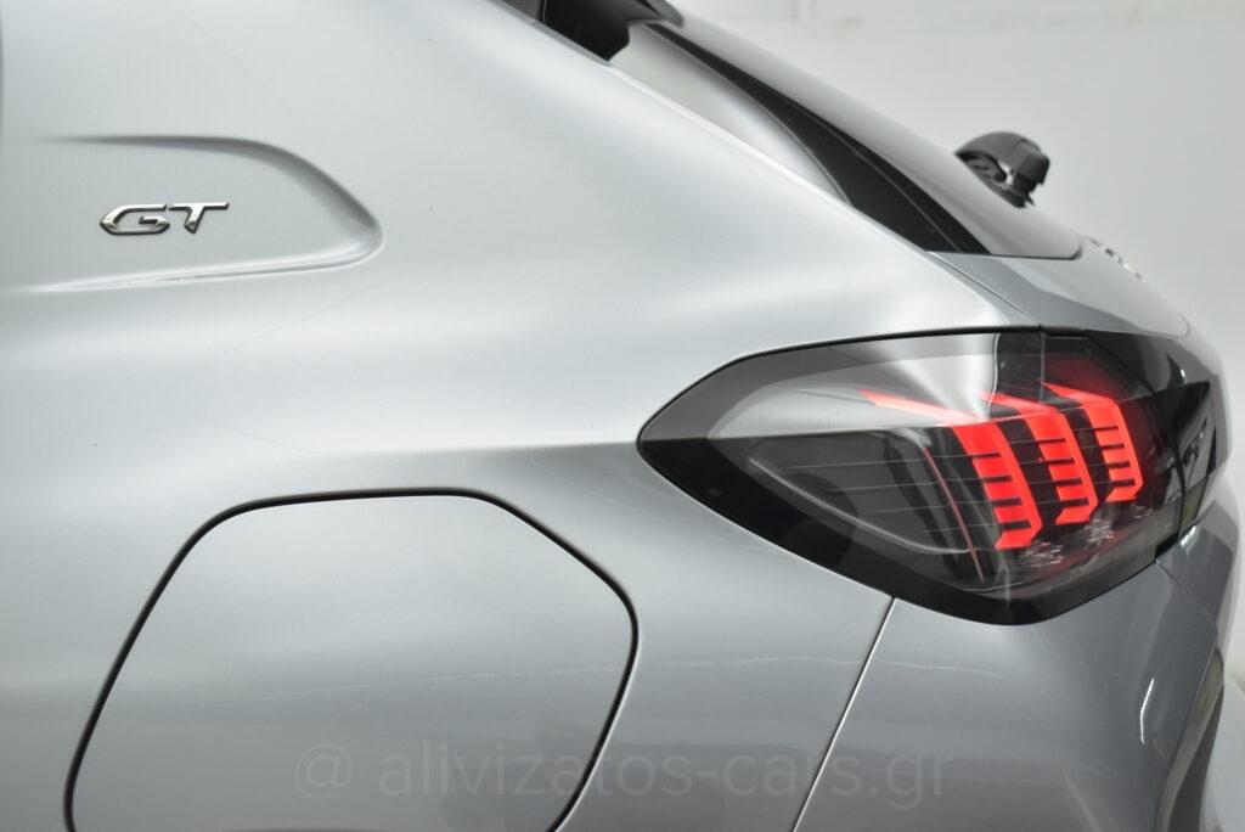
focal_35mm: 60
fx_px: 2076
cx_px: 622
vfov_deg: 22.7
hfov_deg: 33.4
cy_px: 416
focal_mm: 40
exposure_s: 1/125
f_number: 5
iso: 1600
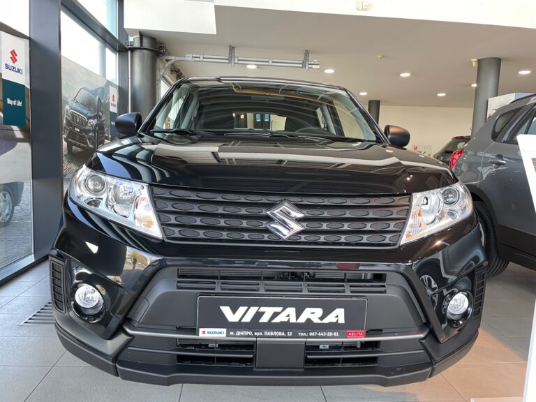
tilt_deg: -6.6
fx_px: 403
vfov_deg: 53.1
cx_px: 268
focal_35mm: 26
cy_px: 201
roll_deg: -2.3
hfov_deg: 67.3
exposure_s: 1/50
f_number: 1.6
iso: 80
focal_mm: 4.2
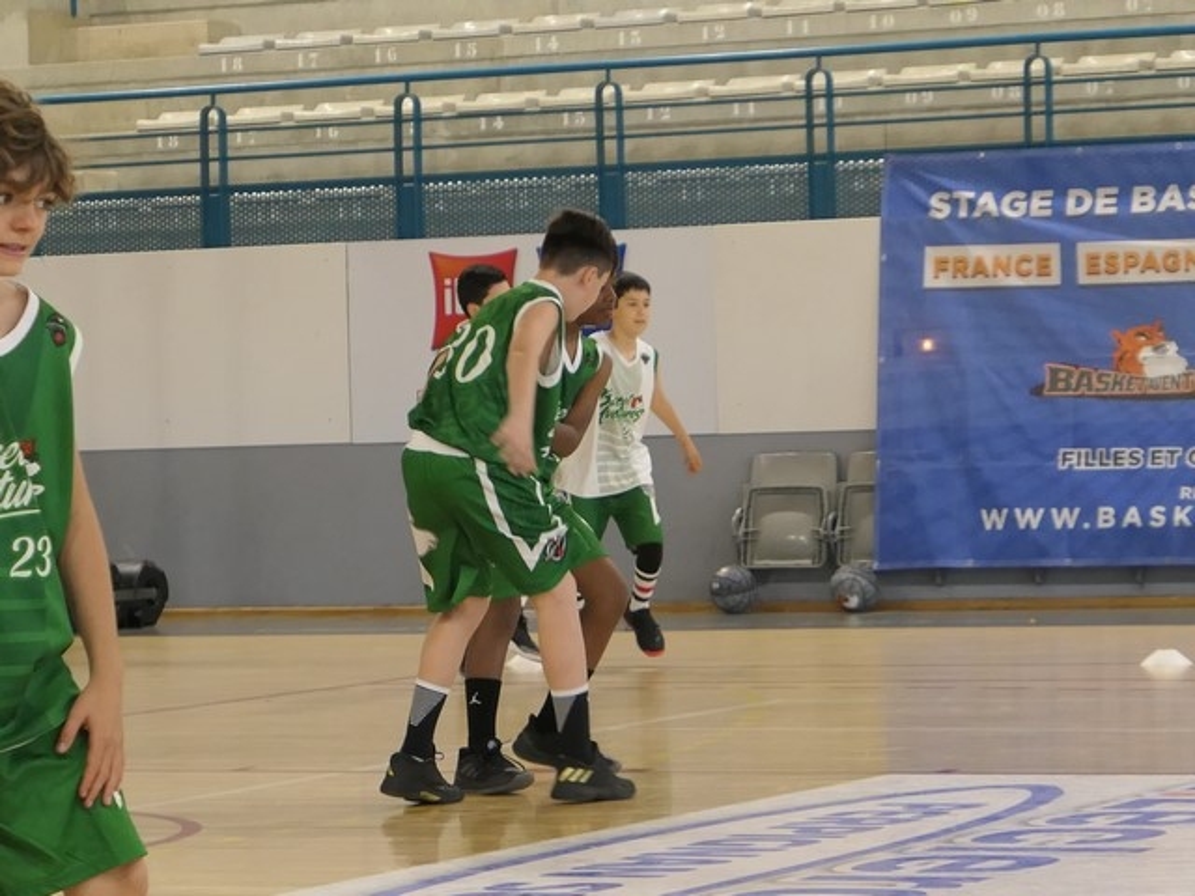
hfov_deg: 12.7
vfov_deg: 9.5
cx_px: 598
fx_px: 5385
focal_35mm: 156
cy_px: 448
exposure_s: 1/125
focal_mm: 26.4
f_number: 2.8
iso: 800
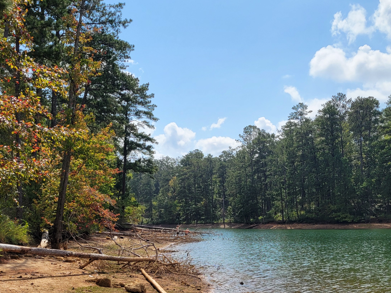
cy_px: 205
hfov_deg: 39.4
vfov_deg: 30.0
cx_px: 243
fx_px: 542
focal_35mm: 48
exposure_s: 1/3372
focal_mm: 5.4
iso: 40
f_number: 1.8
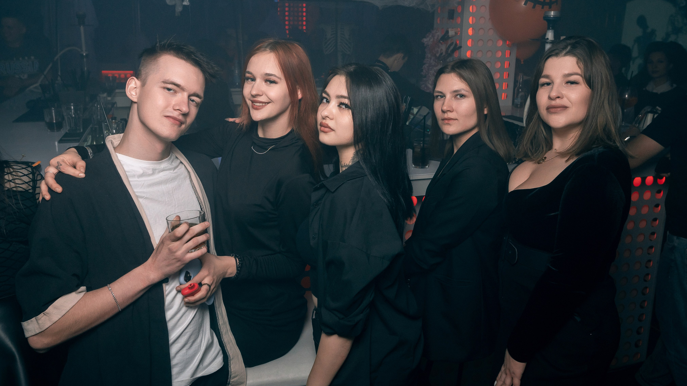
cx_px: 360
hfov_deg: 66.0
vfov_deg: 39.9
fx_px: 528
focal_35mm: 29
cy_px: 147
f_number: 5
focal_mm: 24
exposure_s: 1/160
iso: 640
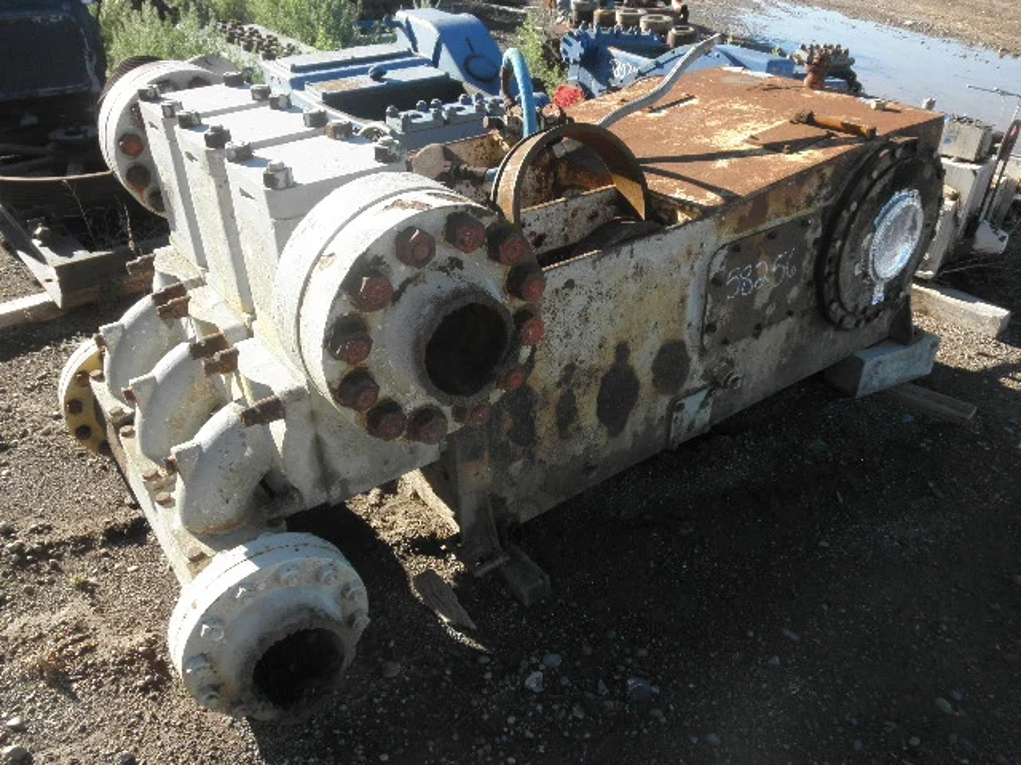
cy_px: 382
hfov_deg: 63.4
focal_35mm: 28
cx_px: 510
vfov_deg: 49.7
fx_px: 826
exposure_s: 1/320
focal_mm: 5
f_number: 3
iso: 64
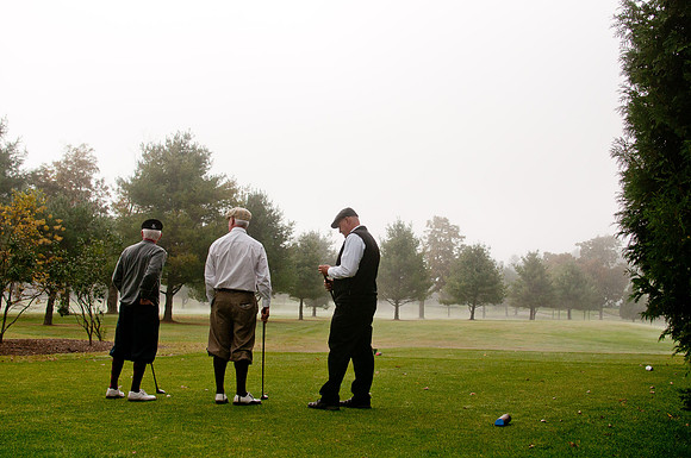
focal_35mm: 52
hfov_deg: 37.9
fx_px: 1006
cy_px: 229
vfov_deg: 25.7
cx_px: 346
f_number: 4
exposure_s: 1/8000
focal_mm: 35
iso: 400
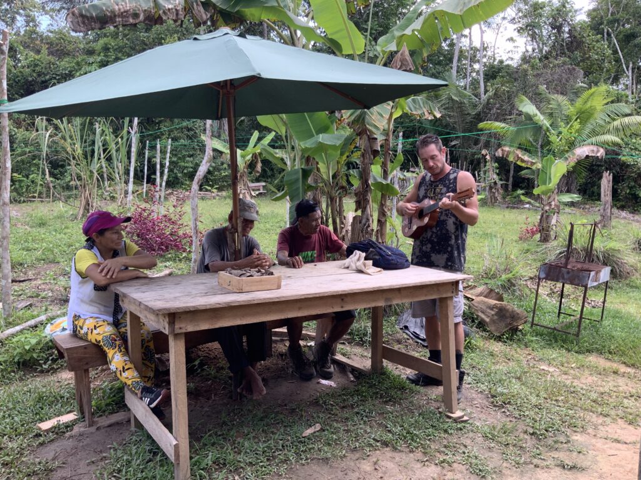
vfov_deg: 48.2
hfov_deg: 61.7
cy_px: 240
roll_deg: -1.1
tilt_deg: -4.3
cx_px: 320
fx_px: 537
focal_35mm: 29
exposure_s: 1/198
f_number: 1.8
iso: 16
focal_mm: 3
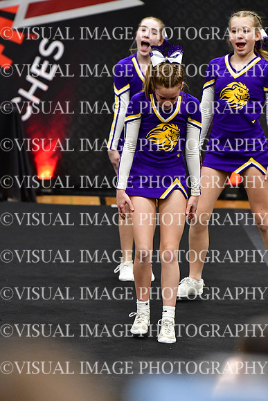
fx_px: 3348
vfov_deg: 6.9
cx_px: 134
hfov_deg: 4.6
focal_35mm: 300
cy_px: 200
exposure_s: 1/500
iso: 5000
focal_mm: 200
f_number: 3.5
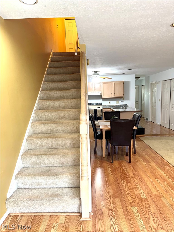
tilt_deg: -7.2
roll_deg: +2.0
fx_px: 161
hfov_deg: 56.8
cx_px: 87
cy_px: 116
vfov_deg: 71.6
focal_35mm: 24
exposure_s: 1/27
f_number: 1.78
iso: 50
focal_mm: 6.76
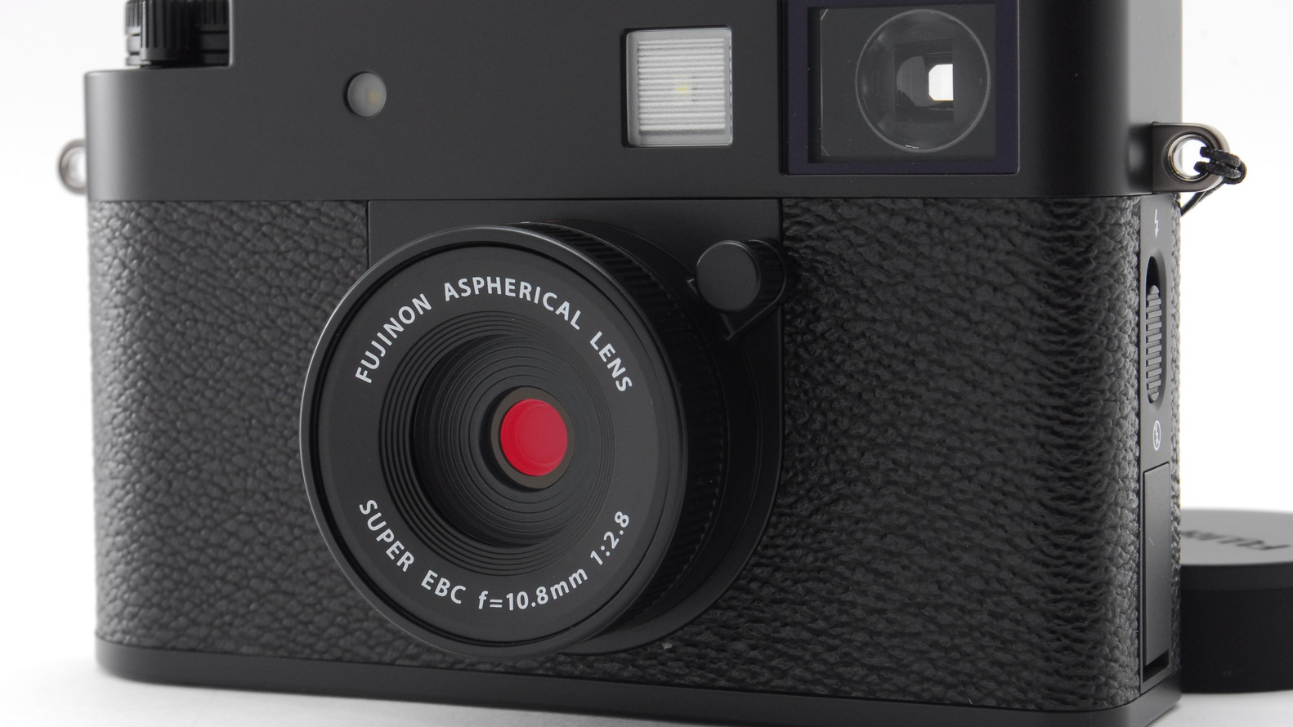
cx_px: 640
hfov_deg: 24.3
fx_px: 3001
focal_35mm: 88
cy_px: 336
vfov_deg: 13.8
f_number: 18
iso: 400
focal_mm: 55
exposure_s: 1/100
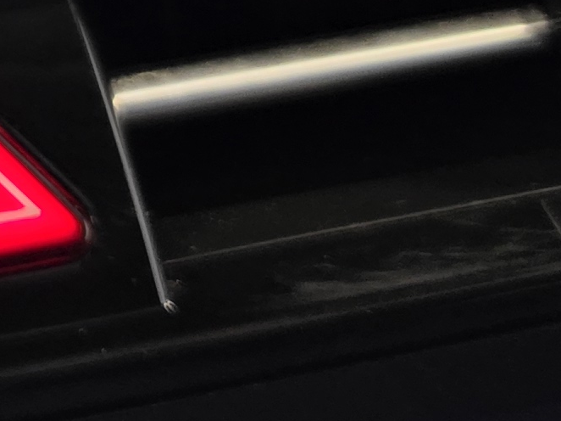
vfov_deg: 9.8
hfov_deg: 12.7
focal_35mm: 139
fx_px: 2252
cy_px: -455
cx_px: -503
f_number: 1.4
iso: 200
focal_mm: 6.5
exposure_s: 1/100
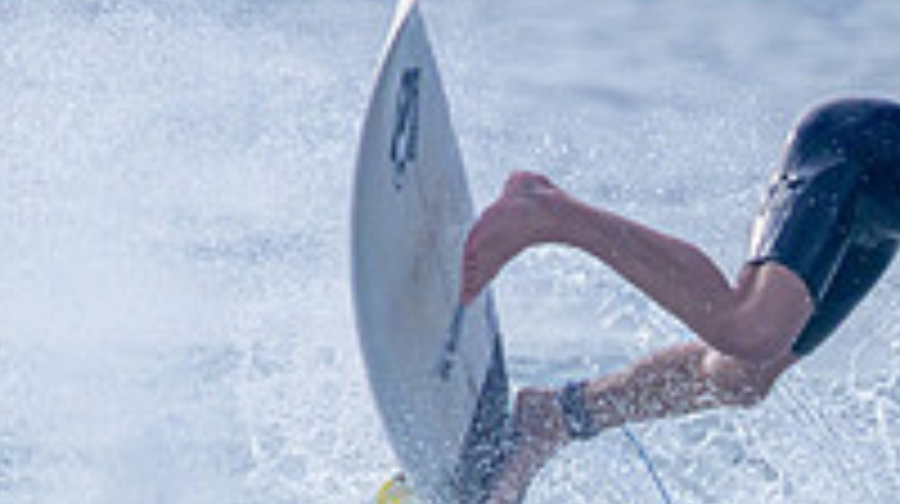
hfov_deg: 0.9
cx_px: 742
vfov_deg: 0.5
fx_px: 59502
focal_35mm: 2496
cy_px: 731
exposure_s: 1/2000
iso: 1250
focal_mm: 800
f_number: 11
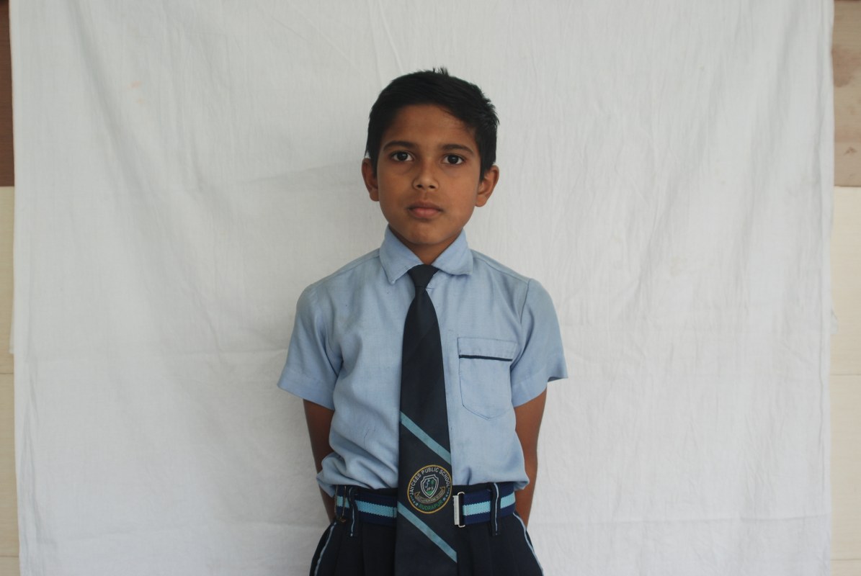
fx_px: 1006
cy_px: 288
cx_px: 430
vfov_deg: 32.0
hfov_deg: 46.3
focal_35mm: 42
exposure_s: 1/80
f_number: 4.5
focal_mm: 28
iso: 200
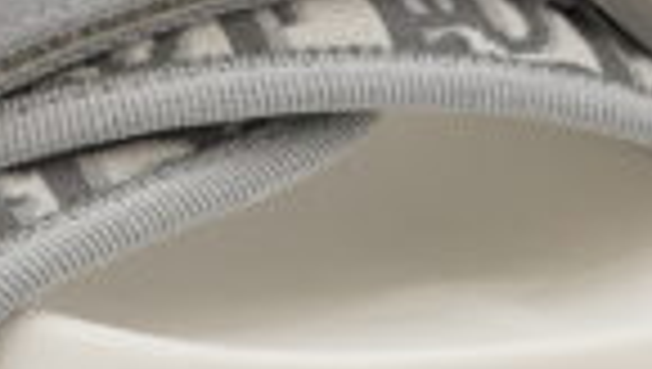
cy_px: -580
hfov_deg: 5.8
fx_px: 6405
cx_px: 465
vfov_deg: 3.3
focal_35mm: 370
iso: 640
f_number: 6.3
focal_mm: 50
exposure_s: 1/13
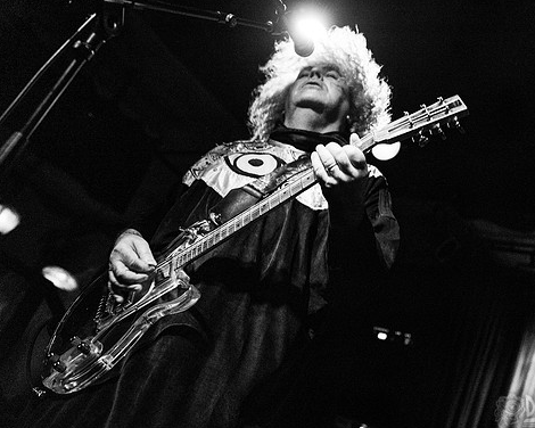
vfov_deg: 36.4
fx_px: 649
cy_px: 237
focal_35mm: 41
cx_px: 347
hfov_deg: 44.3
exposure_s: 1/320
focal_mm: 31
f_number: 3.2
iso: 3200
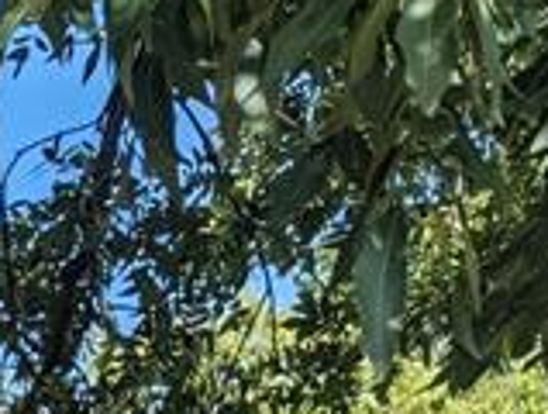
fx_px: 2443
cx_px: -646
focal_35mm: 154
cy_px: 1183
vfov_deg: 8.4
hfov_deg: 11.2
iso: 21
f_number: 1.68
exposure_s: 1/1049
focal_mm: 6.9
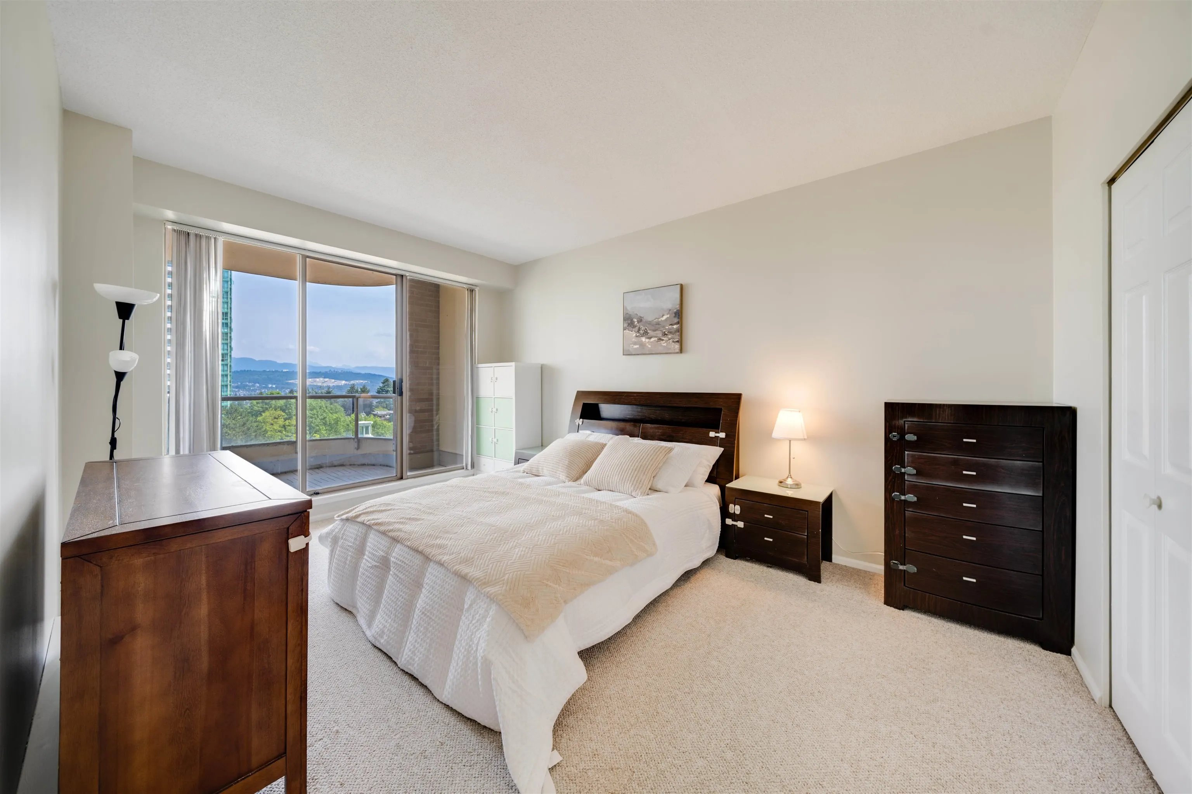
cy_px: 397
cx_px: 596
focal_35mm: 12
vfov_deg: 90.0
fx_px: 397
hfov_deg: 112.6
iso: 100
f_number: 6.3
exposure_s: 1/160
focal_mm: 12
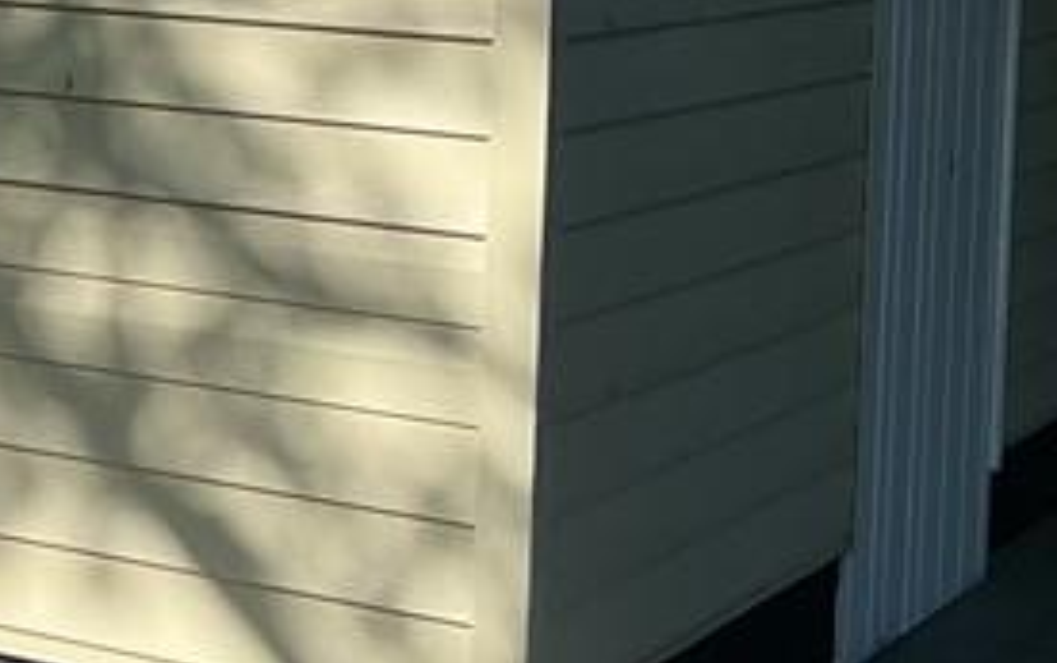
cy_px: -126
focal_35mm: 114
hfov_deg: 17.2
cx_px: -291
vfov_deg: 11.3
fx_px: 3287
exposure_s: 1/883
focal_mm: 3
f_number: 1.8
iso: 25
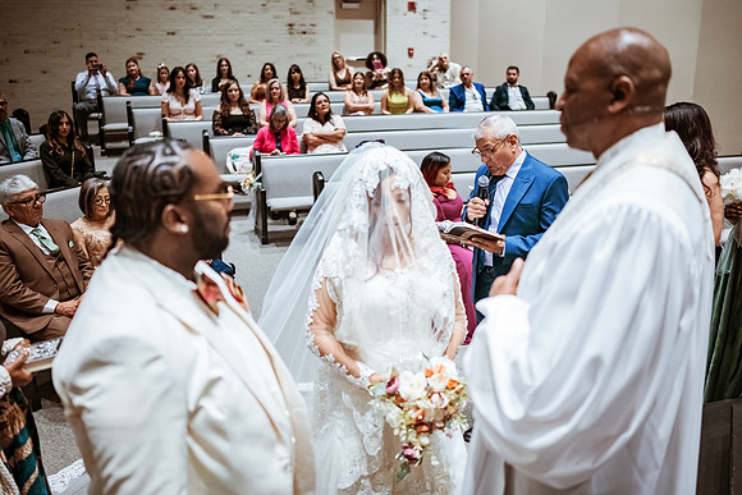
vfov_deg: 37.9
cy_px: 248
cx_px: 371
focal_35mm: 35
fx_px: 722
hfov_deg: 54.4
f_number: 1.8
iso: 1250
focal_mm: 35
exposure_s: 1/500
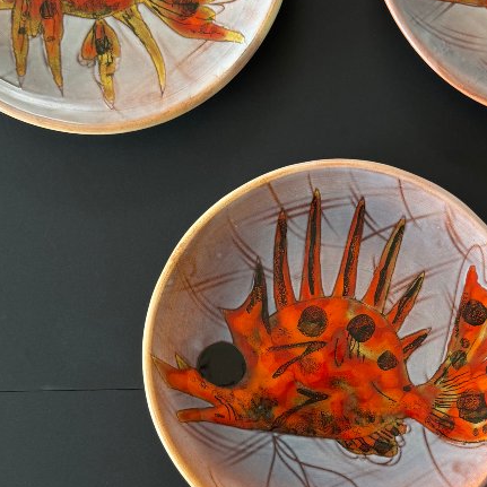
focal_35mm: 59
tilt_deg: -89.9
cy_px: 373
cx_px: 343
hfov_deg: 28.8
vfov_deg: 28.6
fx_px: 939
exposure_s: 1/121
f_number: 1.78
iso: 125
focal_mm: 6.76
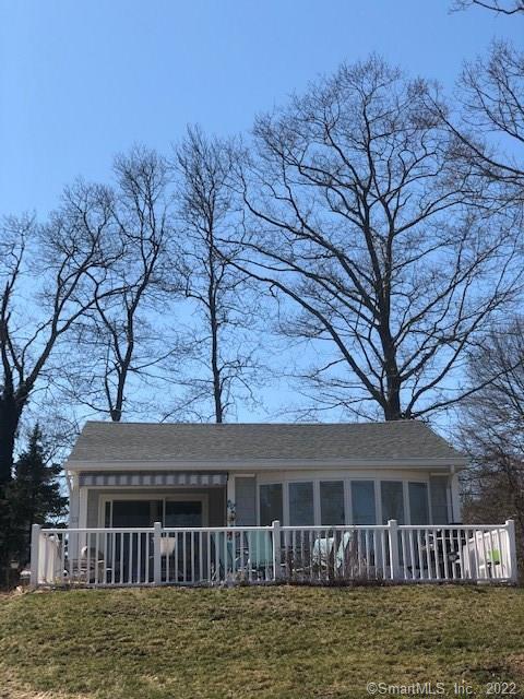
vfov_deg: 36.8
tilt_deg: +15.7
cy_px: 350
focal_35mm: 52
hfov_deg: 28.0
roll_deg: +3.3
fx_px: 1050
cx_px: 262
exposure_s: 1/1021
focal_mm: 6
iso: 16
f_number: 2.4
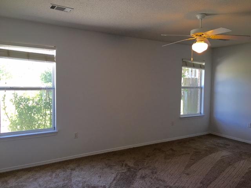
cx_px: 126
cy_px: 94
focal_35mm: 29
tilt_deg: -2.6
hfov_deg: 61.7
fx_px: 210
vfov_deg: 48.2
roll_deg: -0.9
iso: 25
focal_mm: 4.15
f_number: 2.2
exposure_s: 1/30
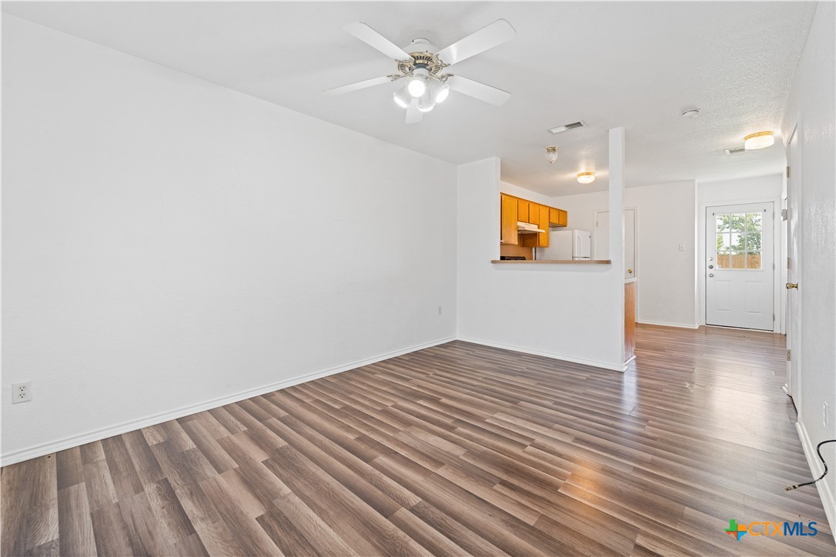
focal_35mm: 14
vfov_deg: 81.2
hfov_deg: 104.3
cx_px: 418
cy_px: 278
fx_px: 325
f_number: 8
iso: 800
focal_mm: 14
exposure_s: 1/15
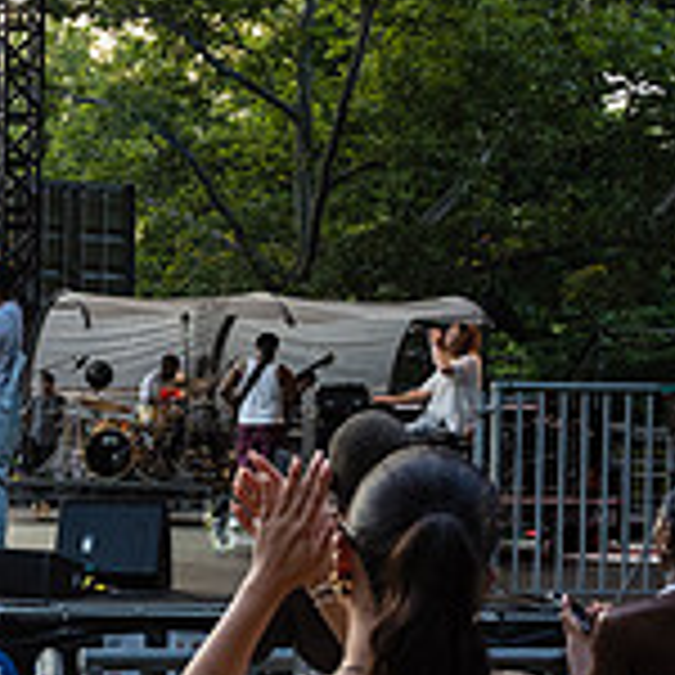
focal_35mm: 92
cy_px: 529
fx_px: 2030
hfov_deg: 16.9
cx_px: -374
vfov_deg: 18.7
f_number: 4
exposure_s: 1/500
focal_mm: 28
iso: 1000
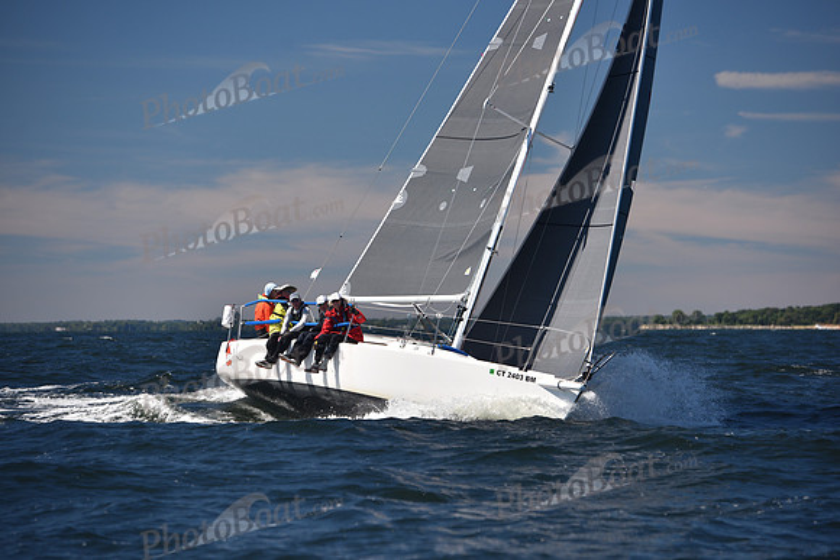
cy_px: 280
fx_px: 3617
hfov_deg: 13.2
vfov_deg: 8.9
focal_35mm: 155
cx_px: 420
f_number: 4.5
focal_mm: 155
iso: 200
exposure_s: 1/1000
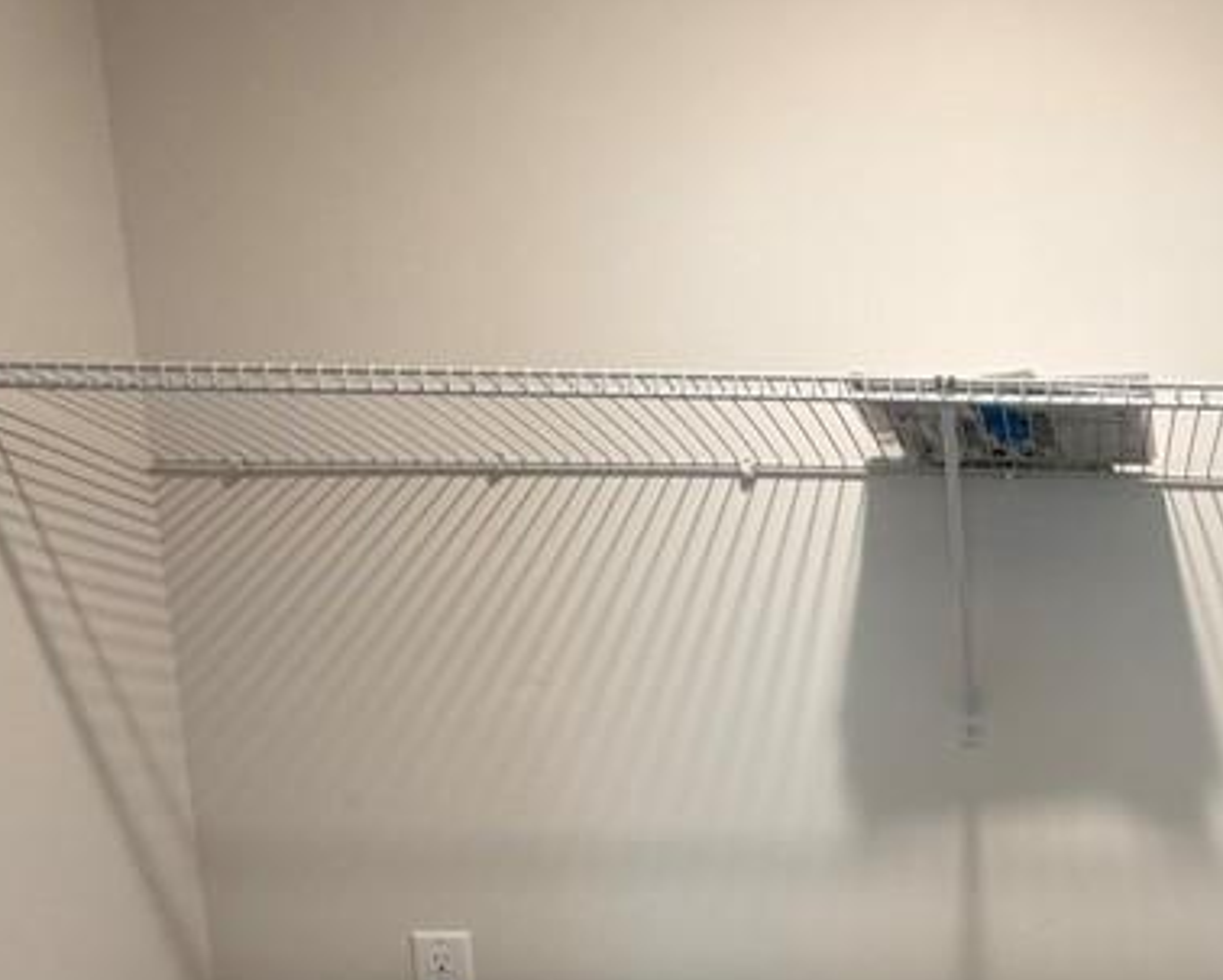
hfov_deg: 44.7
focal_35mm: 37
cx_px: 1097
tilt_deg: -10.9
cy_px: 1126
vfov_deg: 33.8
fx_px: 1340
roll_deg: -0.4
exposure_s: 1/60
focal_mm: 2.22
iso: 160
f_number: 2.2
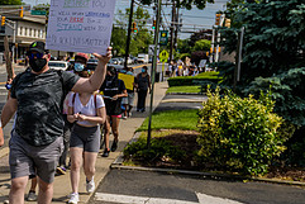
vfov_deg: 20.9
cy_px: 117
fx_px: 551
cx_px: -14
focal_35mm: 65
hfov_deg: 28.6
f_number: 4
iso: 200
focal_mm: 27
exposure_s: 1/4000
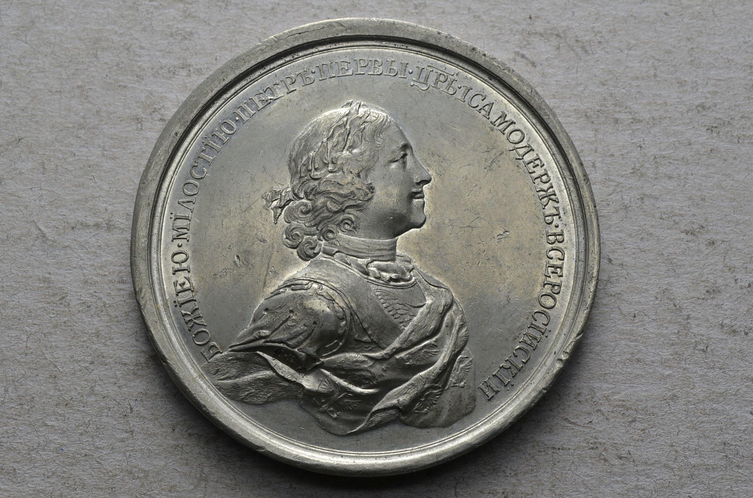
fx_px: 1440
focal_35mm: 69
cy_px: 249
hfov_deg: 29.3
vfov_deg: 19.6
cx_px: 376
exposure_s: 1/250
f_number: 14
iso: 400
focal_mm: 46
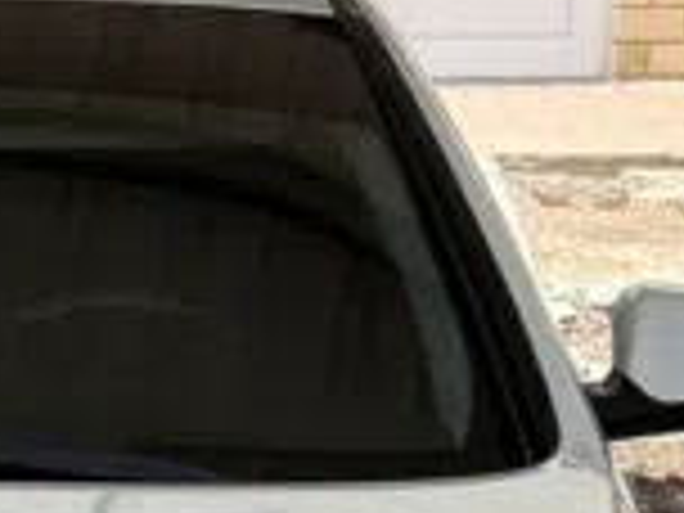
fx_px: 1996
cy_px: 720
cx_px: -396
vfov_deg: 13.9
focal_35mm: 101
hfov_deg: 17.2
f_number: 1.78
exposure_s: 1/2000
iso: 80
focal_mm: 6.76
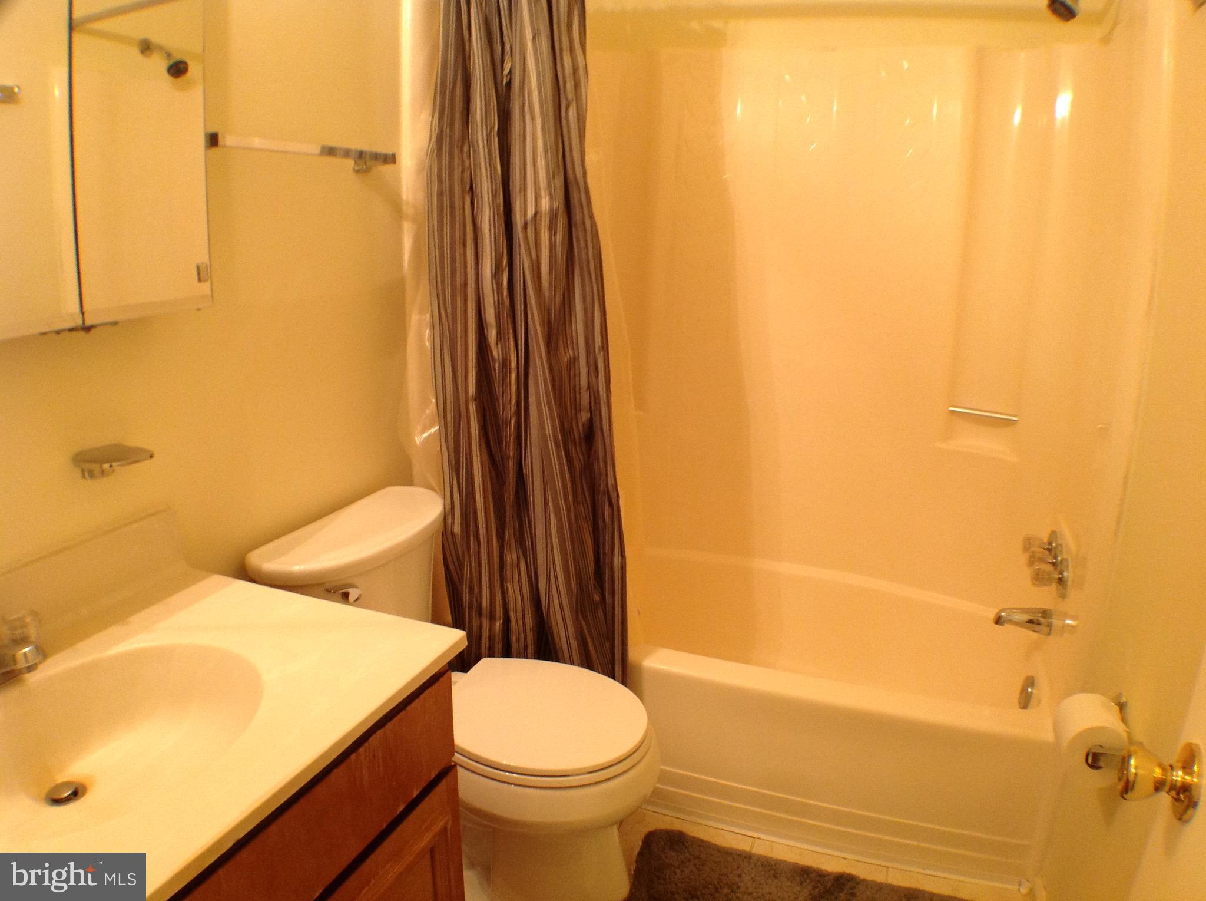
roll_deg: -1.9
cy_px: 450
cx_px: 603
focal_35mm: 35
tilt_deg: -16.4
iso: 125
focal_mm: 4.28
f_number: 2.4
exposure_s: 1/15
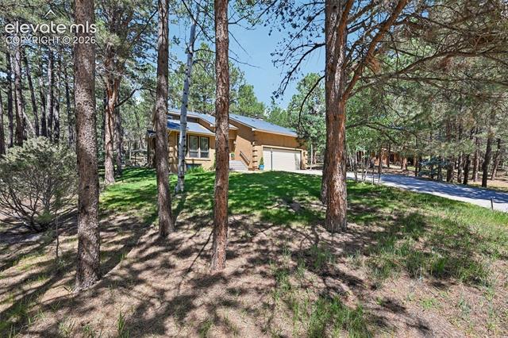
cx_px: 254
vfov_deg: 81.1
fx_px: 197
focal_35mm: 14
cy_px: 169
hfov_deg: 104.3
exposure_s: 1/20
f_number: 10
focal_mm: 14
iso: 64
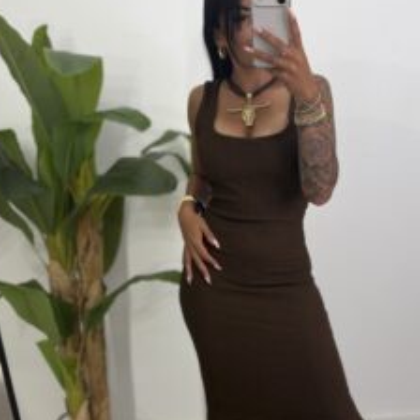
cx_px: 253
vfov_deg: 40.9
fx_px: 563
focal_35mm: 41
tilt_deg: -34.4
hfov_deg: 40.7
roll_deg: +4.1
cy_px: 232
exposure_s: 1/105
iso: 64
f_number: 1.6
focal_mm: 5.96
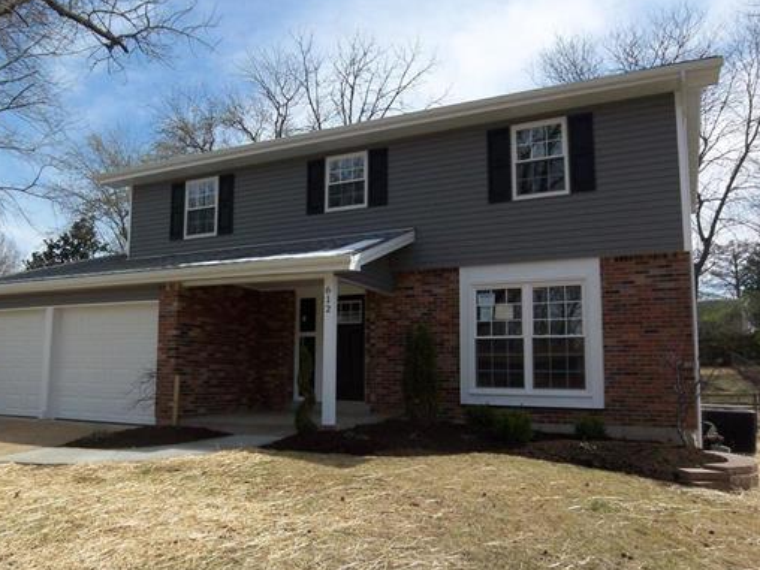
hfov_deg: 61.3
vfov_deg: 48.2
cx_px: 317
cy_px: 298
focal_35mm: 29
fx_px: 637
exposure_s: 1/250
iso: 50
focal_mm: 3.8
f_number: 5.6
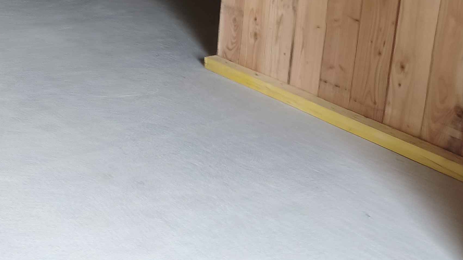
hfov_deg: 32.0
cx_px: -6
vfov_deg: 19.4
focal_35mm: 60
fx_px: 737
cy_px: -8
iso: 320
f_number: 1.7
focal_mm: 6.06
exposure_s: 1/100
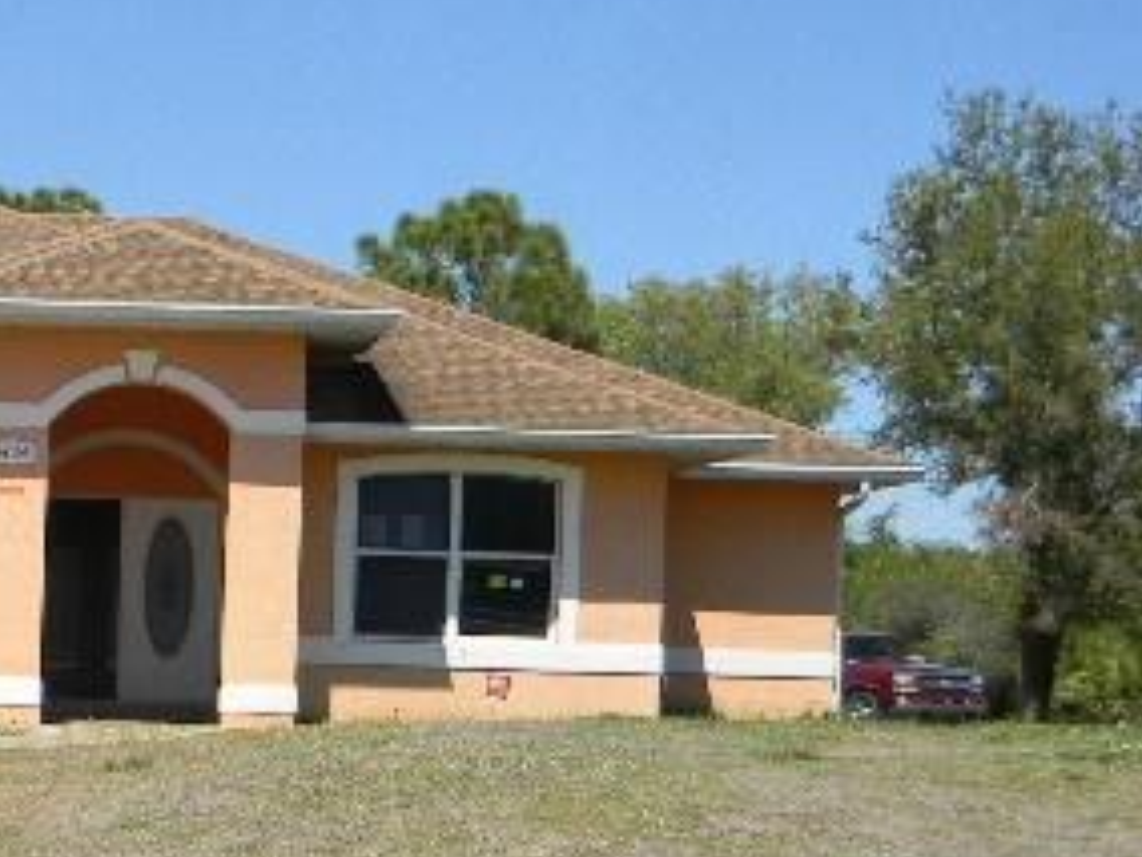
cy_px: 708
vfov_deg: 18.0
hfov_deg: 22.6
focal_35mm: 81
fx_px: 2672
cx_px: -137
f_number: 7.4
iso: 80
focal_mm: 6.4
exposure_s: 1/233
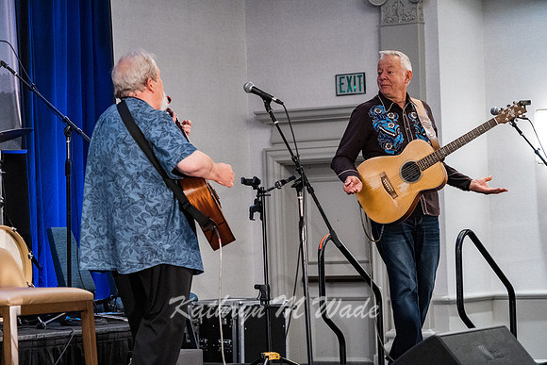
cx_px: 274
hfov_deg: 15.8
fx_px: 1976
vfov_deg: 10.6
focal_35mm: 130
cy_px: 182
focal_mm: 130
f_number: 6.3
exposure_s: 1/250
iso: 12800
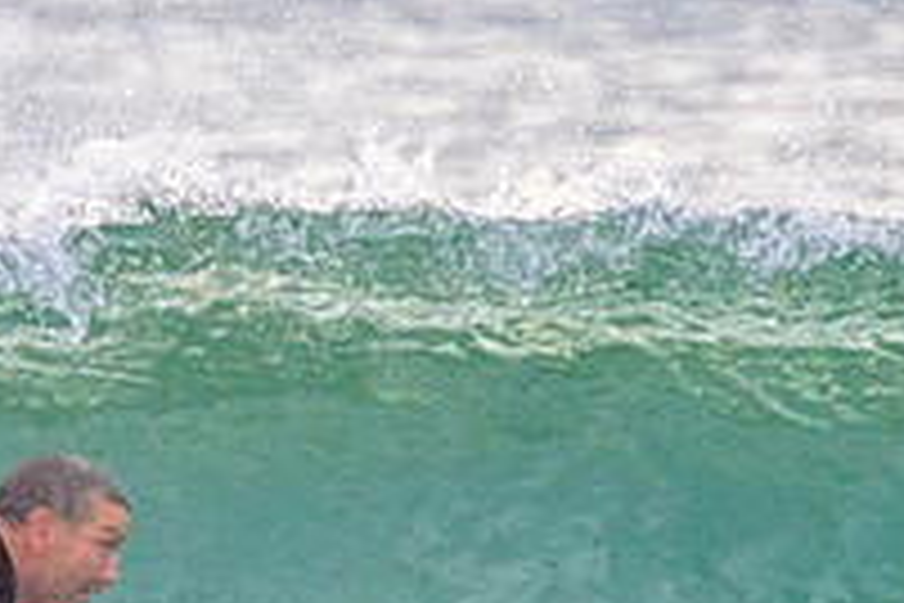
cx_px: 220
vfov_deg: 0.5
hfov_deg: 0.7
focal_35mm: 2826
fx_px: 70958
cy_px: 624
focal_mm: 800
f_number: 11
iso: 2500
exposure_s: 1/2000
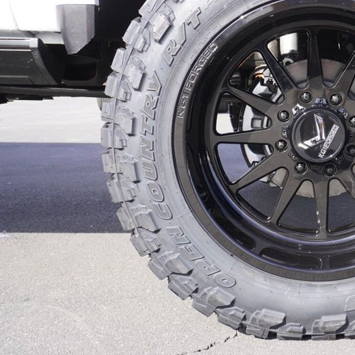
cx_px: 337
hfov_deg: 30.5
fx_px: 613
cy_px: 129
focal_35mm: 53
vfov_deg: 32.1
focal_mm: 21
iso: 100
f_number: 6.3
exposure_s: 1/100
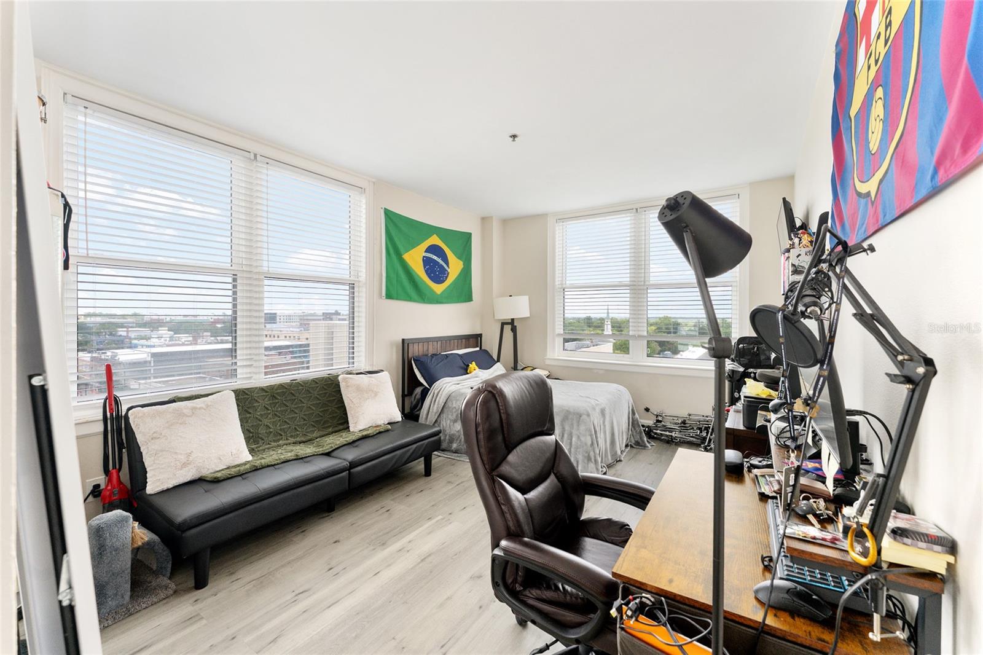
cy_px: 328
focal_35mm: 14
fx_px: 382
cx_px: 492
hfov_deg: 104.3
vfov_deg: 81.2
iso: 1000
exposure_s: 1/30
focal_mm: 14
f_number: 7.1
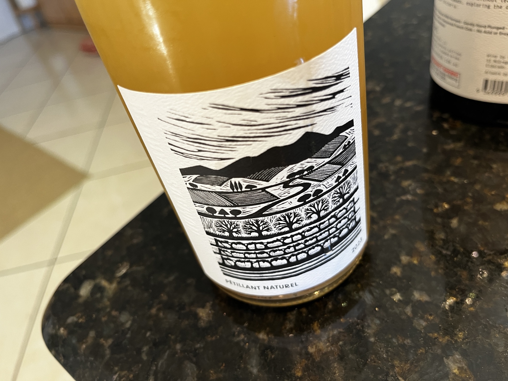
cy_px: 190
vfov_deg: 53.1
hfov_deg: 67.3
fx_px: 382
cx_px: 254
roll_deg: +16.0
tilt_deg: -40.5
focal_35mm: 26
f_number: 1.6
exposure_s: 1/50
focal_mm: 5.1
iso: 125
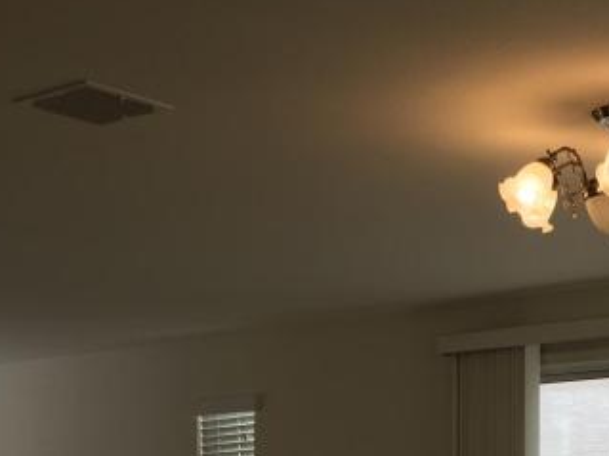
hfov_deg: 21.0
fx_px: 1636
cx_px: 435
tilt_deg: +0.3
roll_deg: -0.2
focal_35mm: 93
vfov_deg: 15.1
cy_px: 618
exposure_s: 1/127
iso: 25
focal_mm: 4.15
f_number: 2.2
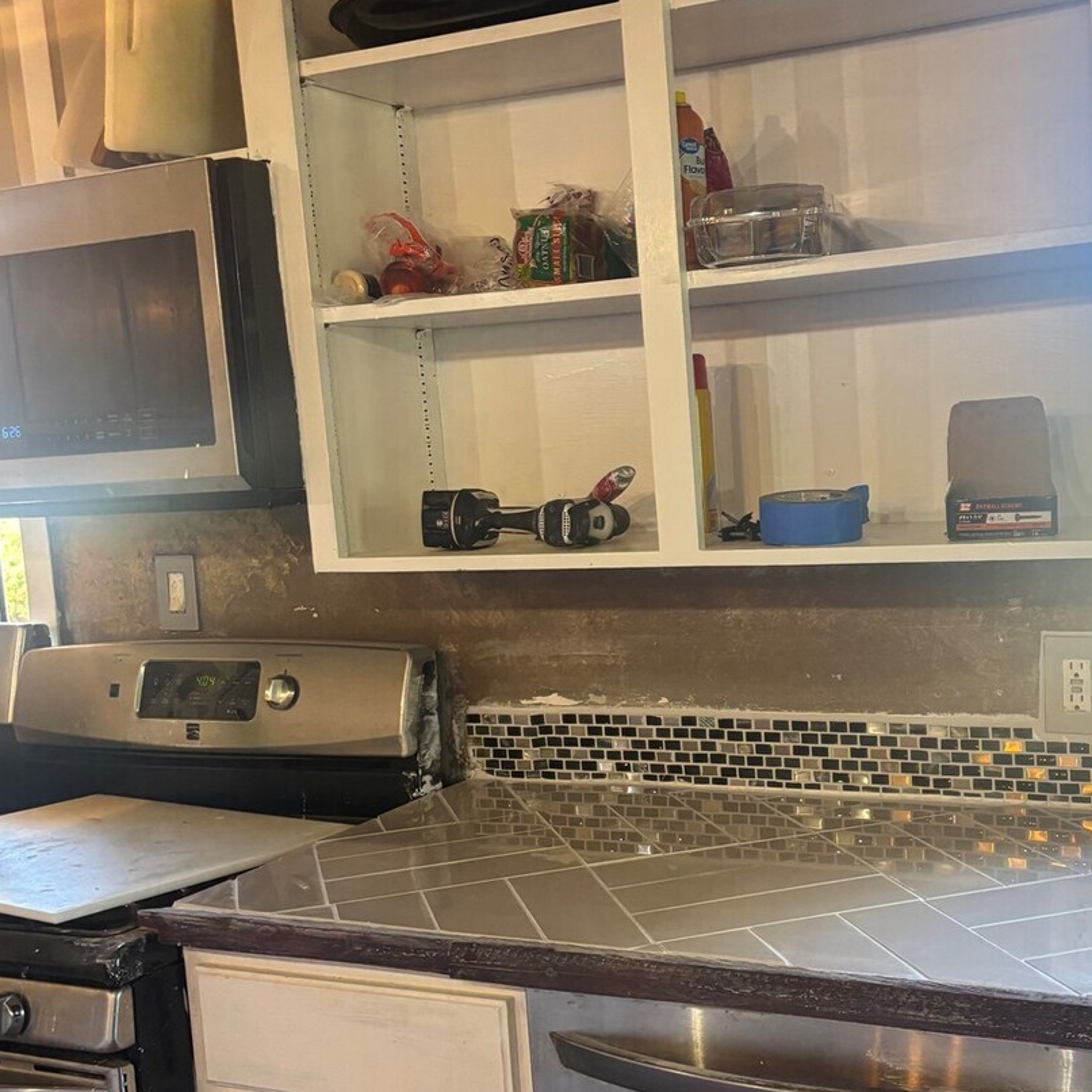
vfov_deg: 40.9
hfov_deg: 40.6
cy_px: 598
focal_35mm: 41
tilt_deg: -5.3
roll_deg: +3.3
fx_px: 1463
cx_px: 691
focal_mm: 5.96
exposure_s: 1/60
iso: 200
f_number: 1.6
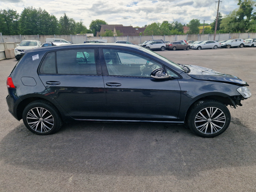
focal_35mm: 23
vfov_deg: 58.9
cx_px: 128
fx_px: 170
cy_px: 96
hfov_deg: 73.9
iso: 50
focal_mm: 5.4
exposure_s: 1/1429
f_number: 1.8
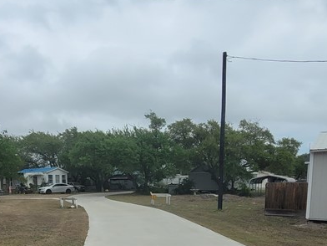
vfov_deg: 38.8
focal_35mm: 34
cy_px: 223
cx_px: 110
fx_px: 321
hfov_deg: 53.0
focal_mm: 1.74
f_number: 2.2
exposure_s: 1/2843
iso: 40
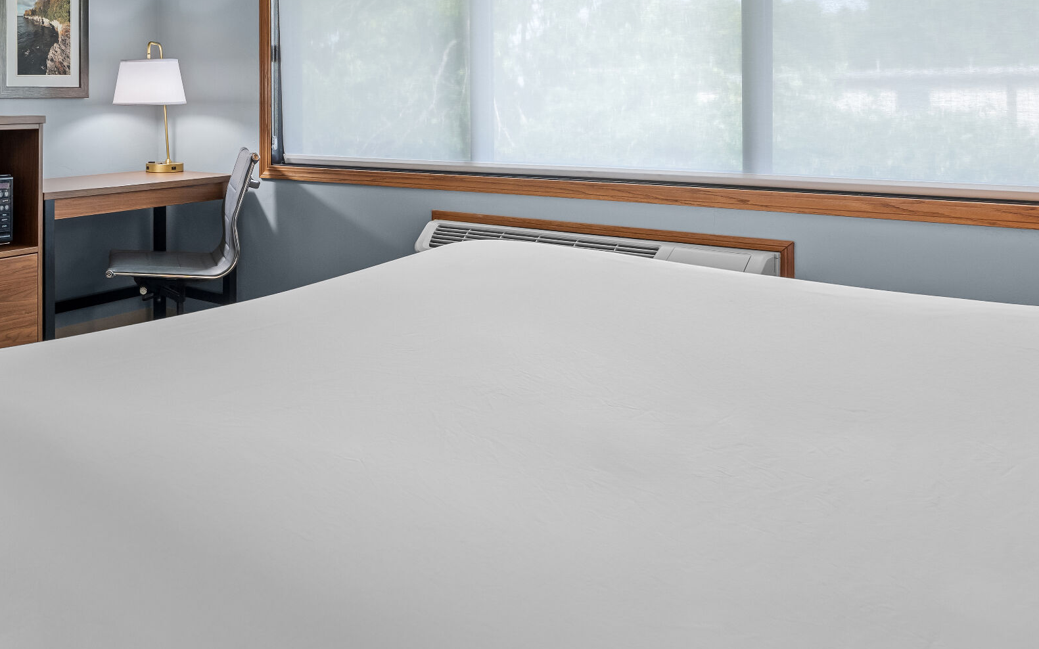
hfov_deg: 57.0
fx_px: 849
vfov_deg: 41.0
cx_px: 168
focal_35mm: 30
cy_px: 185
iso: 320
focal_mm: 15.5
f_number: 8
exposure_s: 1/4
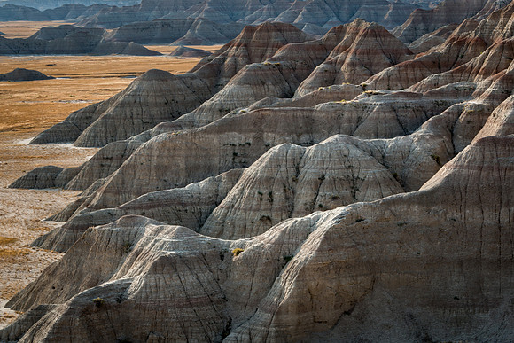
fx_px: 1298
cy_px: 192
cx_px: 203
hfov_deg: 22.4
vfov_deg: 15.0
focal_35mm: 91
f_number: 13
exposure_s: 1/100
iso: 200
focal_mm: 72
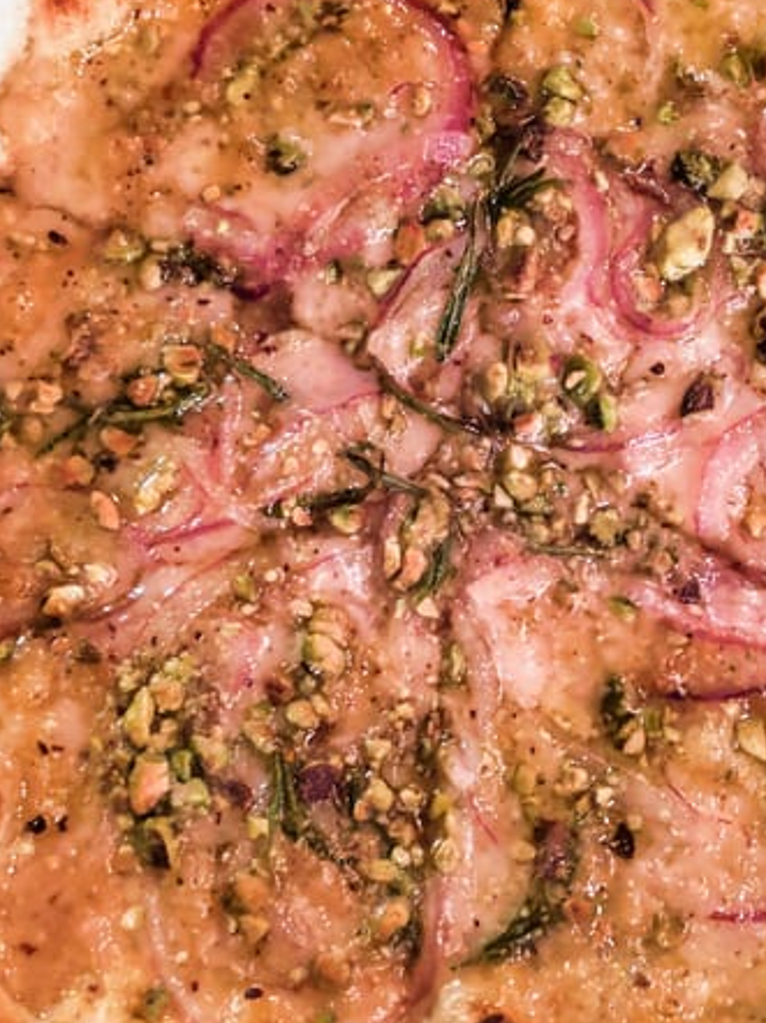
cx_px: 501
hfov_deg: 26.4
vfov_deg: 35.0
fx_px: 1624
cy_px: 530
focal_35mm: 55
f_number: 1.8
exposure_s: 1/10.9
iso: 1657
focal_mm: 4.44
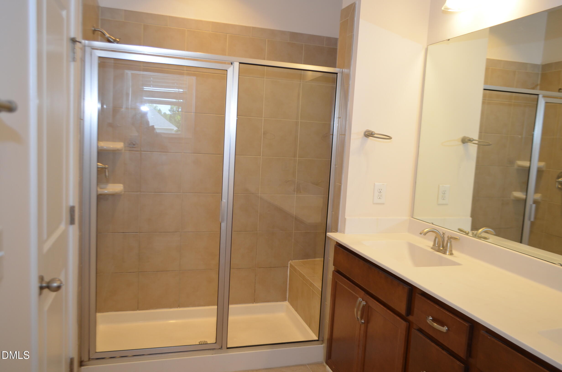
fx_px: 421
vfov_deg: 47.7
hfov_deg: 67.5
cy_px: 186
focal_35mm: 27
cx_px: 281
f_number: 3.5
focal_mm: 18
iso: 400
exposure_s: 1/50
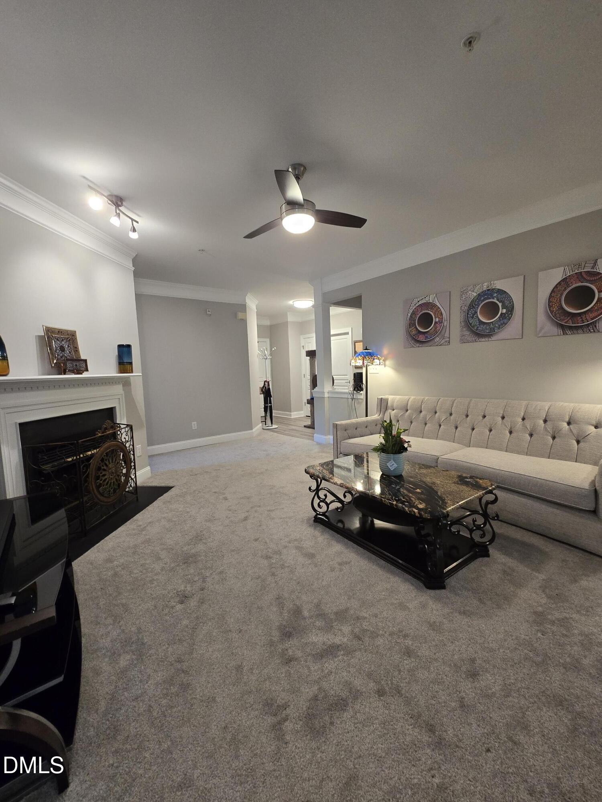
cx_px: 301
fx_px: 301
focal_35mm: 13
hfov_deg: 89.9
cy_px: 401
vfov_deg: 106.2
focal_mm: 2.2
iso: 250
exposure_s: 1/60
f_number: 2.2
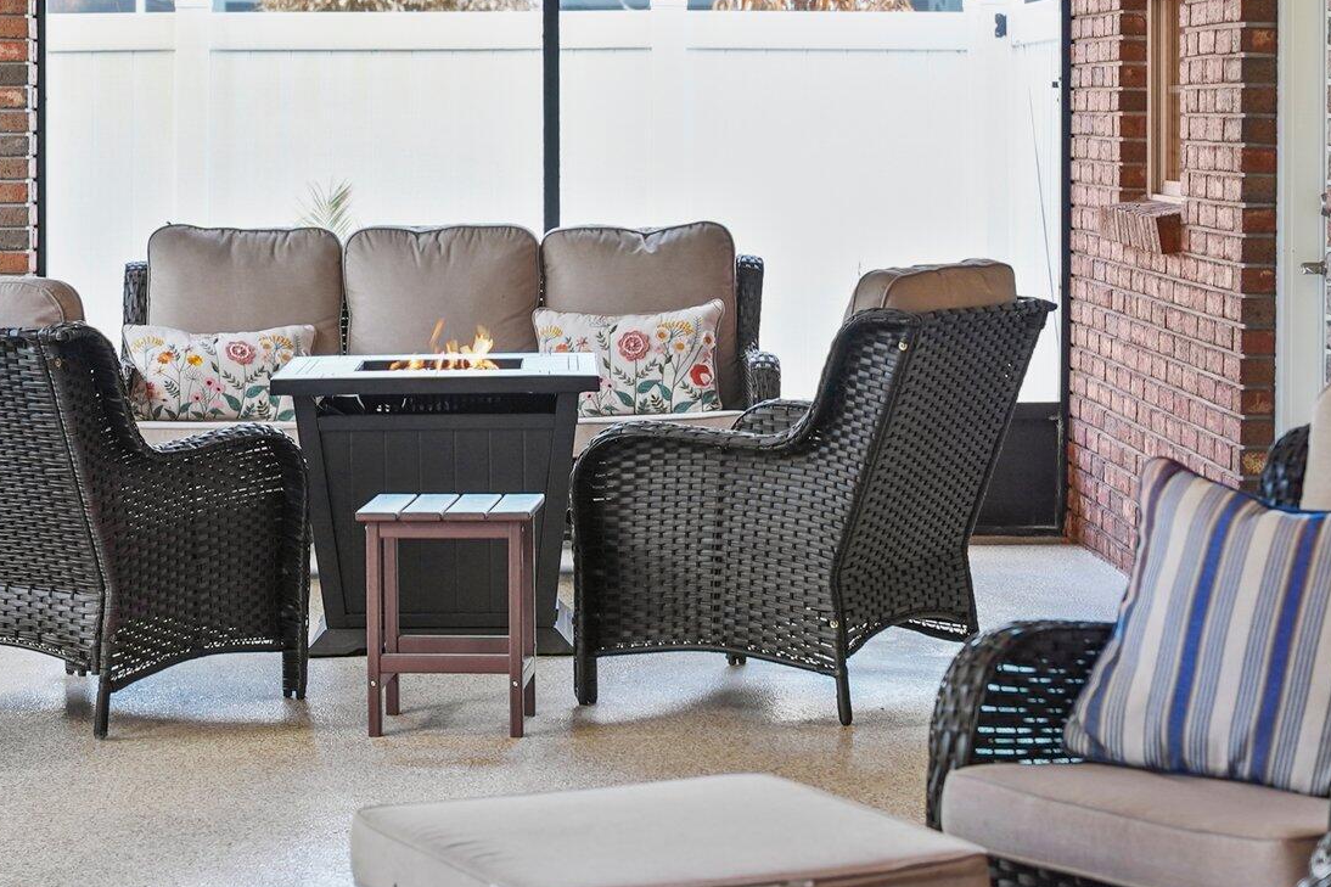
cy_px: 90
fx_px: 3549
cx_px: 504
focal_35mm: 96
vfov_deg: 14.1
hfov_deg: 21.2
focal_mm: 35
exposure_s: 1/20
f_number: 2.8
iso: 100
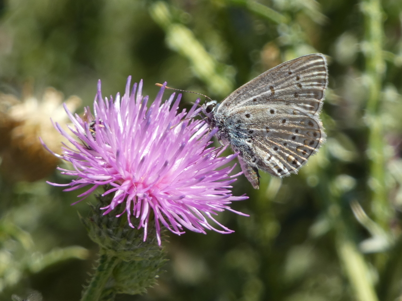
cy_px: 150
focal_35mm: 600
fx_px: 6969
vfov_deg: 2.5
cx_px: 201
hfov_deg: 3.3
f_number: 5.6
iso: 80
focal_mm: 107.6
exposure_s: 1/100
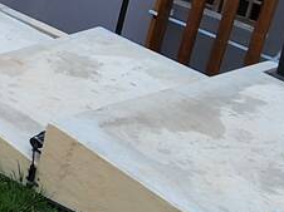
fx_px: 680
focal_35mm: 83
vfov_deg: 15.7
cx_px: -385
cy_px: -146
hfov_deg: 15.0
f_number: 2.2
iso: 50
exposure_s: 1/1238
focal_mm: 2.2
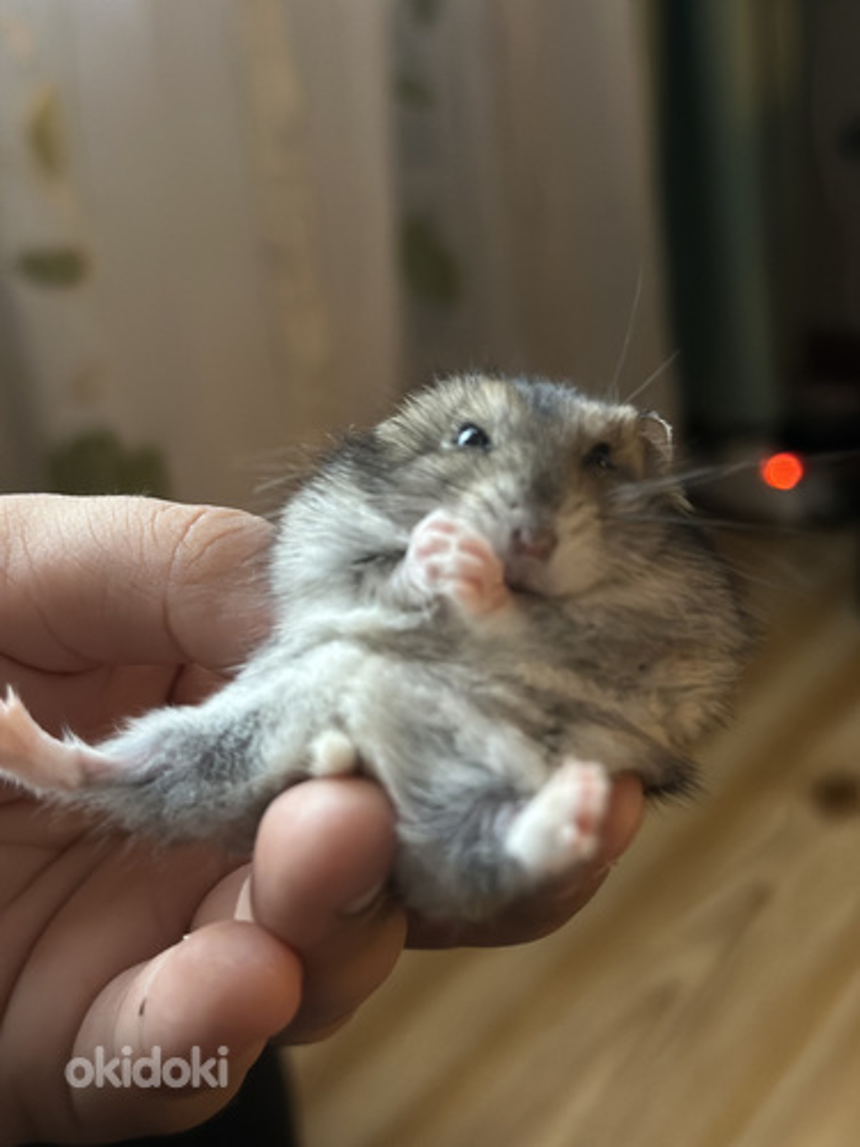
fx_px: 1590
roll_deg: +6.1
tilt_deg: -27.8
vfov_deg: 39.7
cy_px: 574
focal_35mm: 48
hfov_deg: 30.3
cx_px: 430
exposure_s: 1/34
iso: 800
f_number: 1.78
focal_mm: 6.86
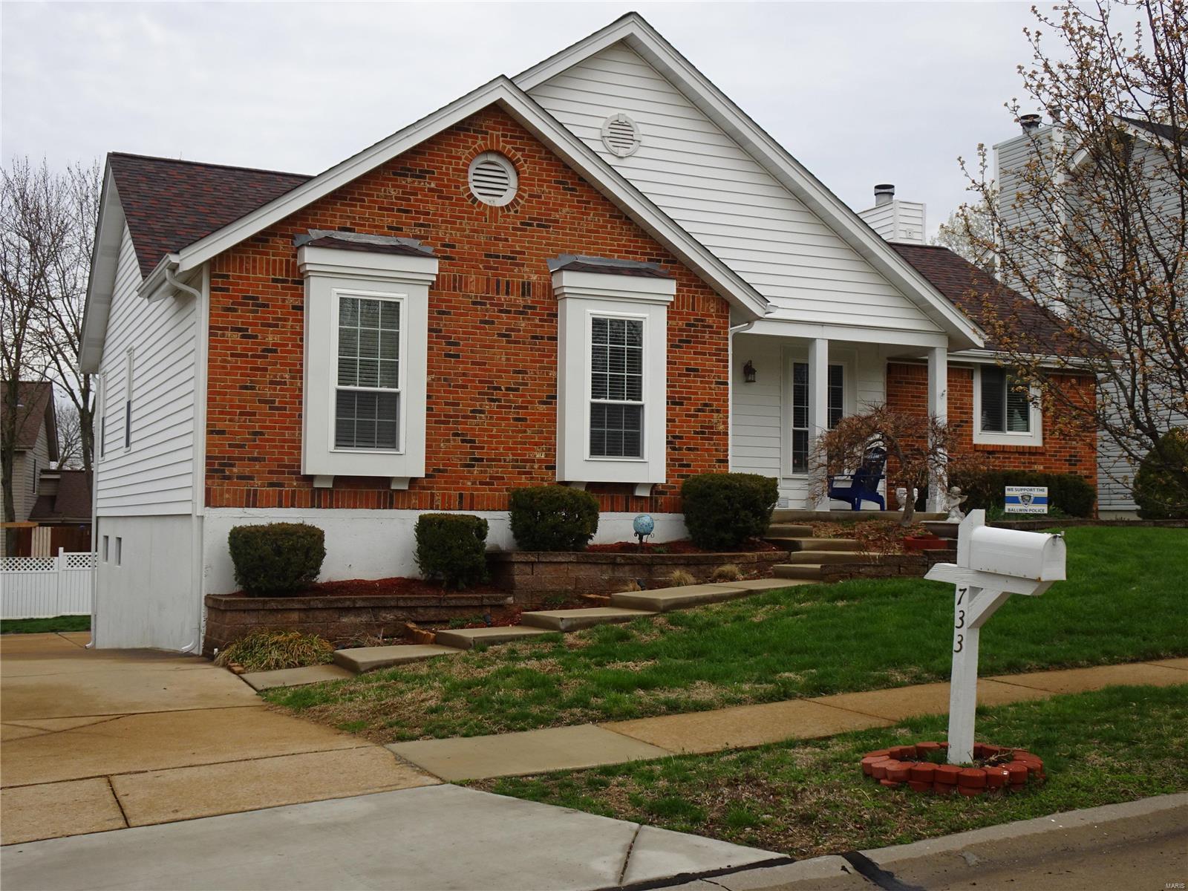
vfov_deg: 37.7
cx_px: 594
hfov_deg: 49.0
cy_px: 446
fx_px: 1304
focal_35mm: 38
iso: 80
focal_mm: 6.56
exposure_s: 1/500
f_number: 4
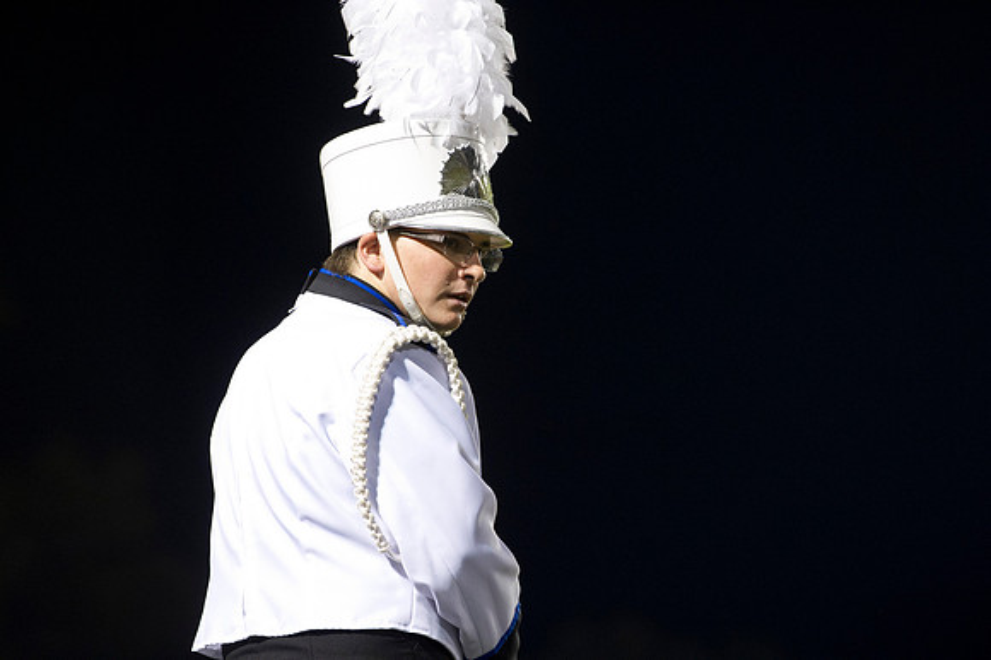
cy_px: 330
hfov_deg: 10.3
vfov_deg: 6.9
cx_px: 496
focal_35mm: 200
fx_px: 5502
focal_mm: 200
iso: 3200
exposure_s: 1/125
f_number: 3.5
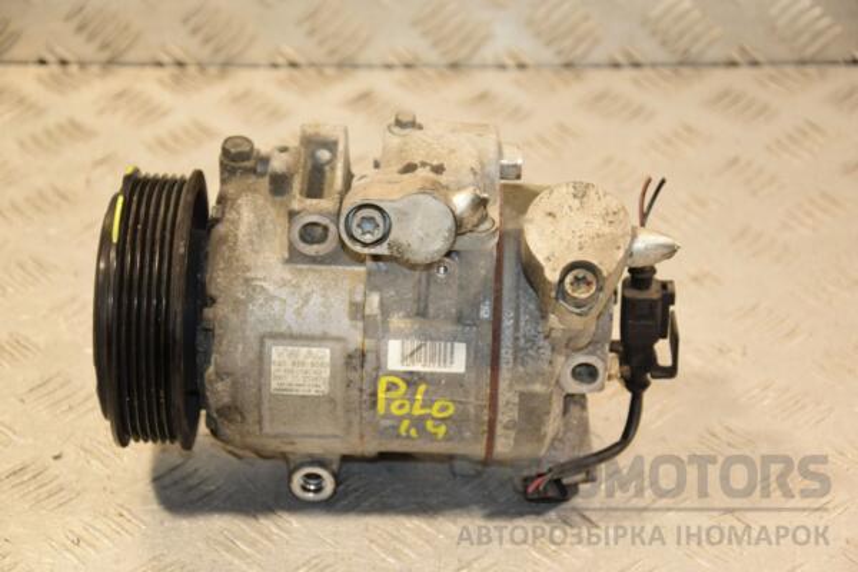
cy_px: 286
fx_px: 2359
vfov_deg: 13.8
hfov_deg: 20.6
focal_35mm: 99
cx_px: 429
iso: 800
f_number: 5.3
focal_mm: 66
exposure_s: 1/125
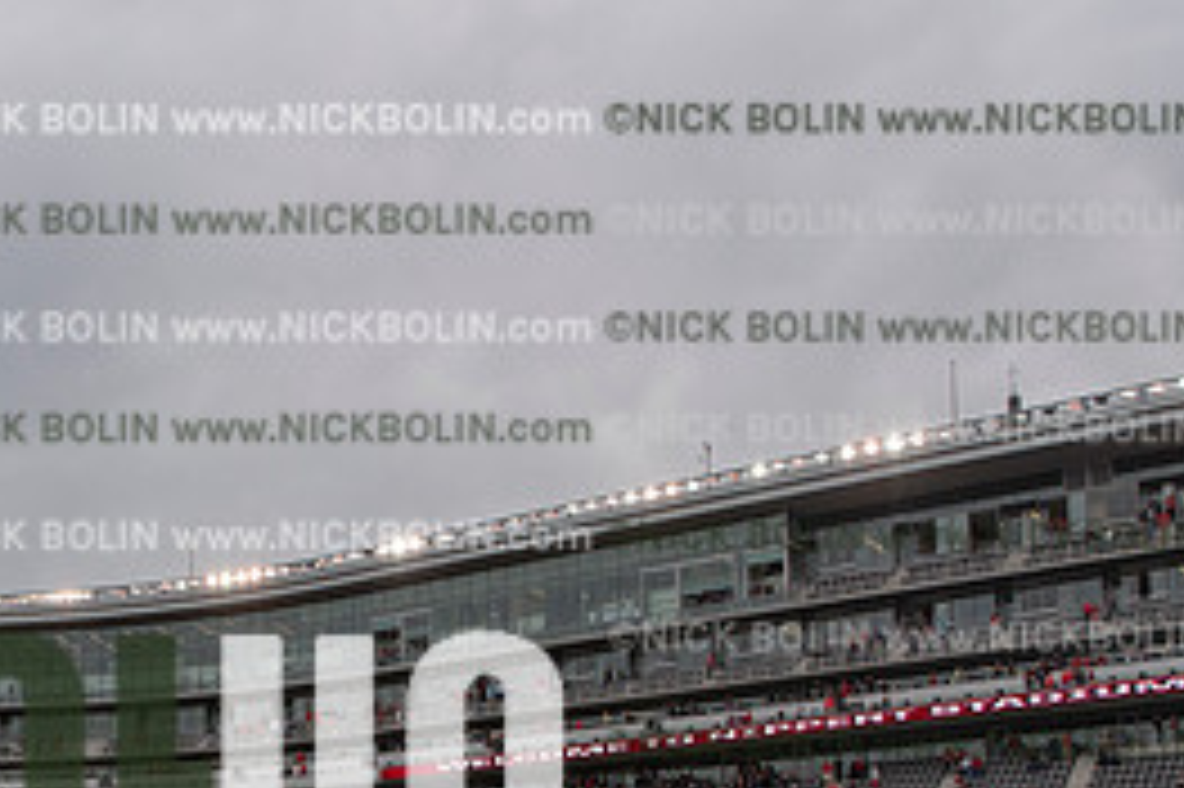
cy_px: 849
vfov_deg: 24.0
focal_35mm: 53
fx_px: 1742
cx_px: 243
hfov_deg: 36.3
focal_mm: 24
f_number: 5
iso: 250
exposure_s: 1/2000
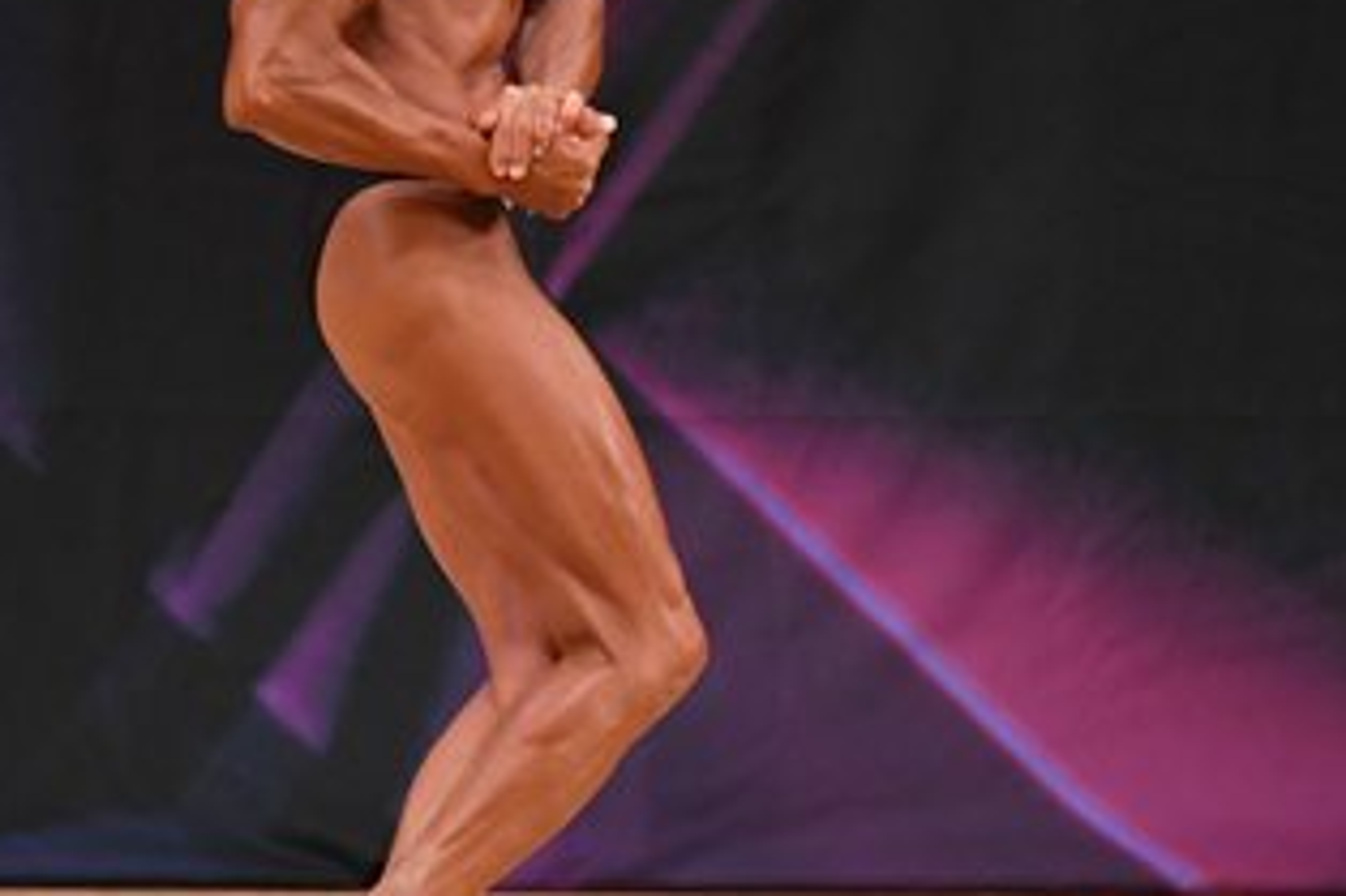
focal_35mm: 629
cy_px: 150
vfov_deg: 2.2
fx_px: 23504
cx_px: 547
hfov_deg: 3.3
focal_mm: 170
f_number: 5.6
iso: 3200
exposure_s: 1/400
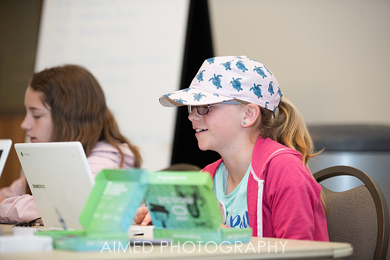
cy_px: 130
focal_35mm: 130
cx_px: 195
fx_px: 1409
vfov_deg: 10.6
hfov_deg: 15.8
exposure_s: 1/250
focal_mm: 130
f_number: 2.8
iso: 800
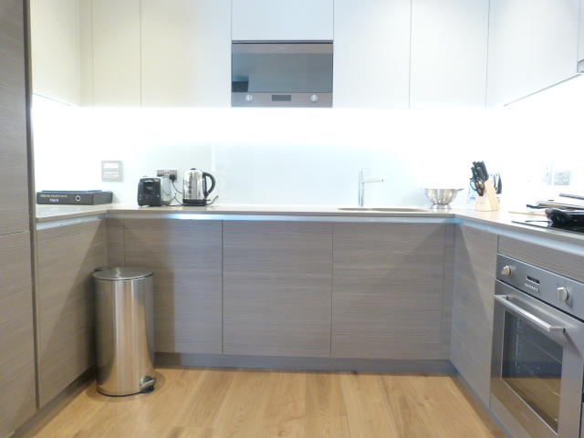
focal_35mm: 25
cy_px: 219
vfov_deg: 54.9
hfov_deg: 69.4
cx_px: 292
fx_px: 422
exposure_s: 1/15
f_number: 2.8
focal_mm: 4.5
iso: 400
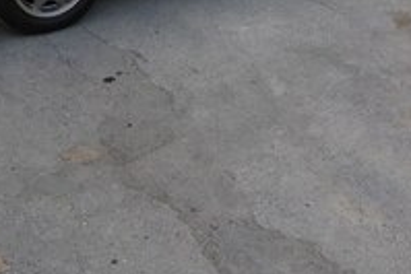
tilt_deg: -10.0
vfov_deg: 16.4
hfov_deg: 26.9
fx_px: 857
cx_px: 176
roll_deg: +0.4
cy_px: -152
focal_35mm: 75
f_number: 2.2
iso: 32
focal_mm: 4.15
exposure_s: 1/172
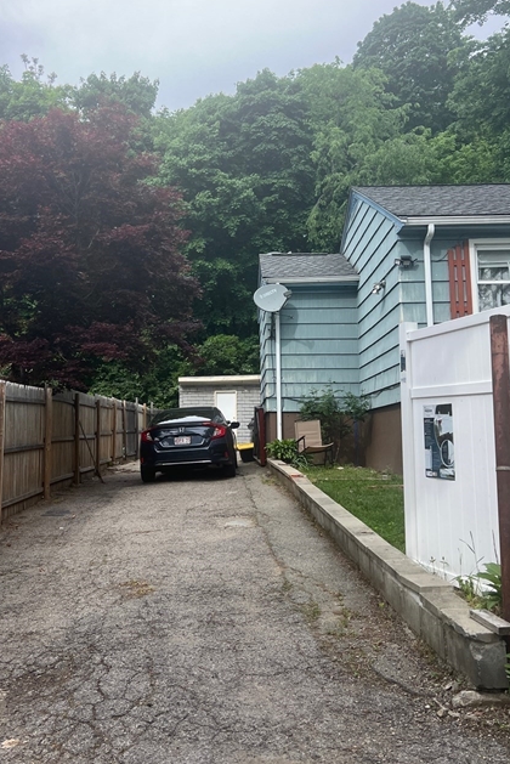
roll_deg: +0.3
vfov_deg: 57.1
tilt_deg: +8.0
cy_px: 349
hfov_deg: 39.8
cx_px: 197
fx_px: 700
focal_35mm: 33
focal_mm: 5.7
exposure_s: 1/1597
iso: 50
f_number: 1.5
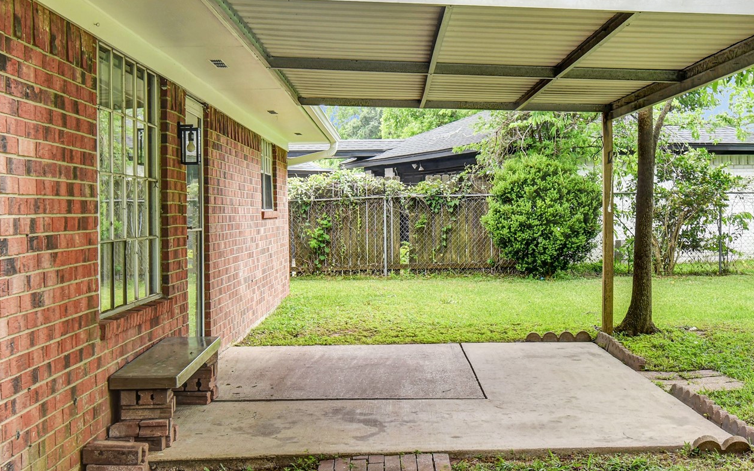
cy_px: 231
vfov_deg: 24.4
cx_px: 445
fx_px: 1089
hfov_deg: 38.1
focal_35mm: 53
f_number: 7.1
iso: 100
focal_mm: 20
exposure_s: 1/50
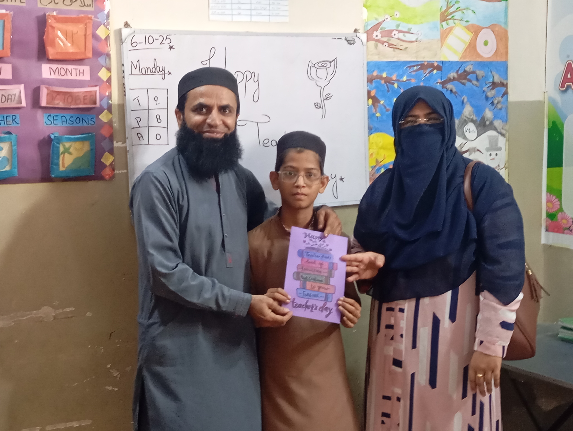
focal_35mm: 56
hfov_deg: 34.3
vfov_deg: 26.2
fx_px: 928
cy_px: 216
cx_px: 286
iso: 1393
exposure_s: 1/33.3
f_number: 1.8
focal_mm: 4.22
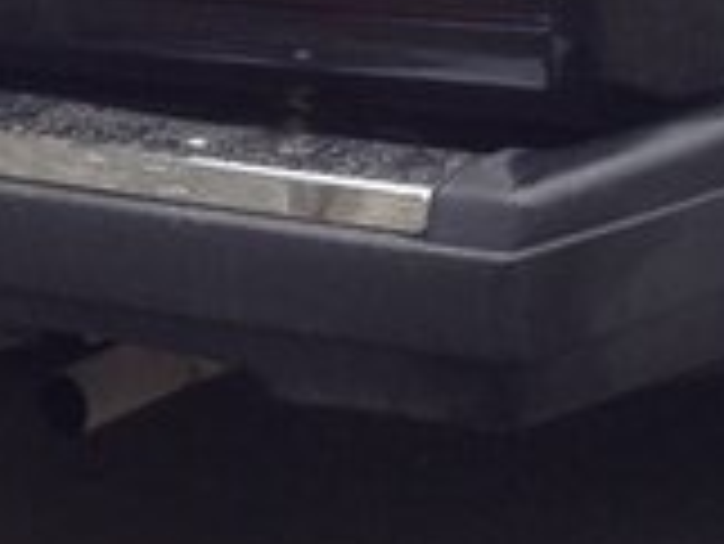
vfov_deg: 10.7
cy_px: -223
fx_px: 2826
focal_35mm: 135
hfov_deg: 14.5
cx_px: 652
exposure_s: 1/120
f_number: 2.4
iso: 50
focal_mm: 4.12
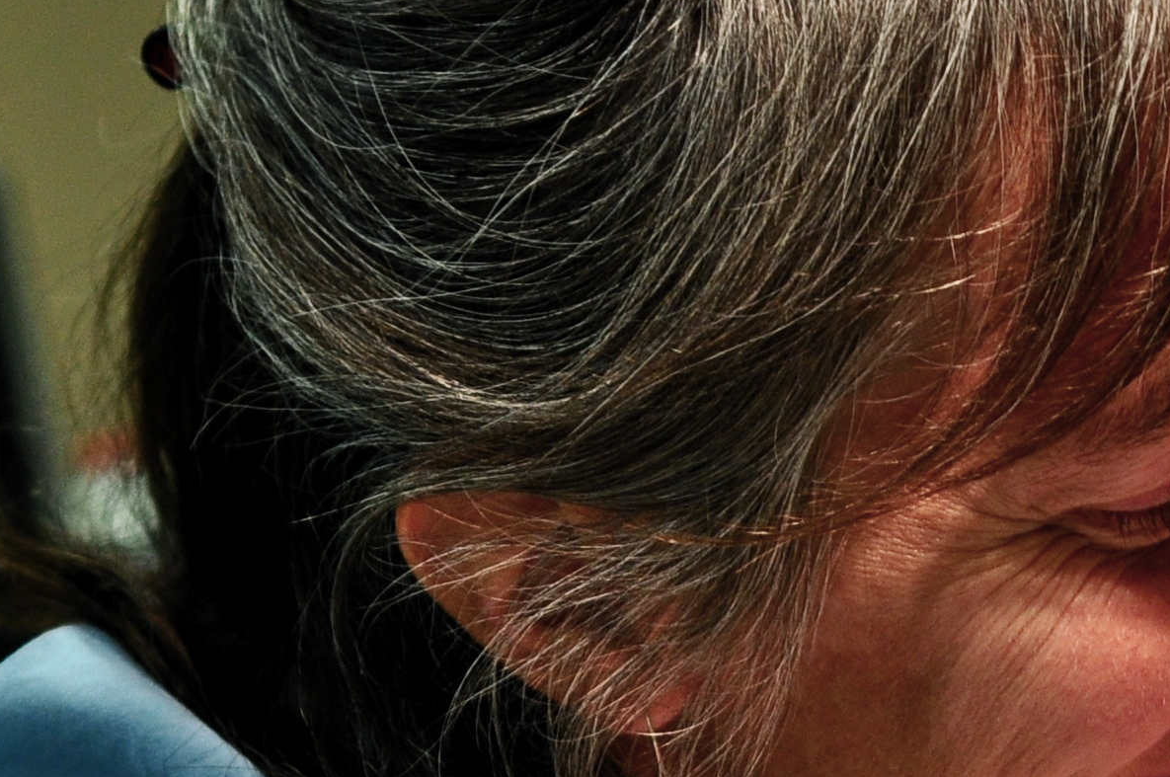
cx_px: 920
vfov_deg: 8.7
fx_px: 4934
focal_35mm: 152
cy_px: 1284
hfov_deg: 13.5
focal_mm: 28
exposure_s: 1/100
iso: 320
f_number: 2.5
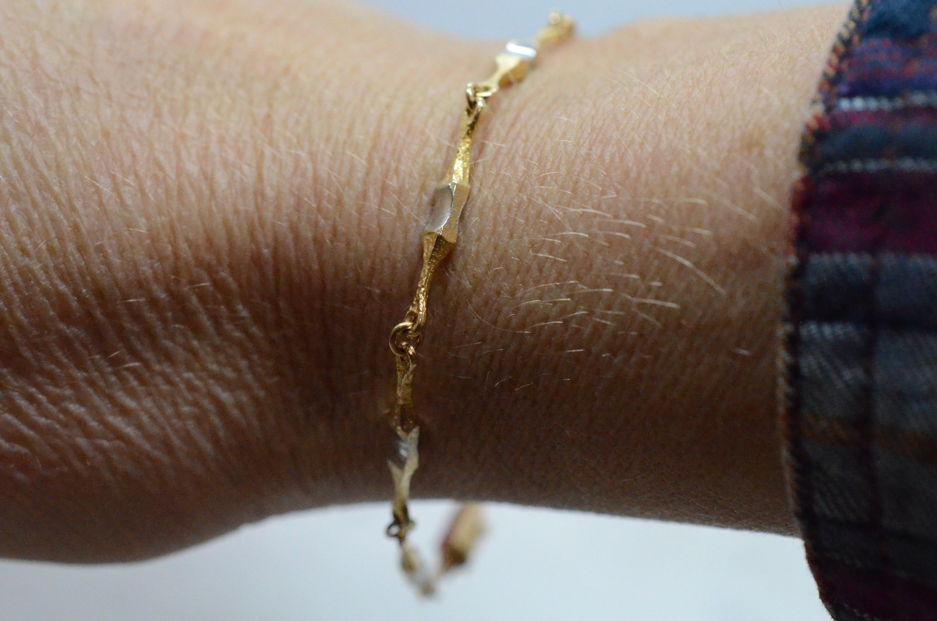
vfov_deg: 19.4
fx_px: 1818
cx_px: 406
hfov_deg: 28.9
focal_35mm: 70
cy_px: 311
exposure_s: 1/3200
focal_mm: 40
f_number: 5.6
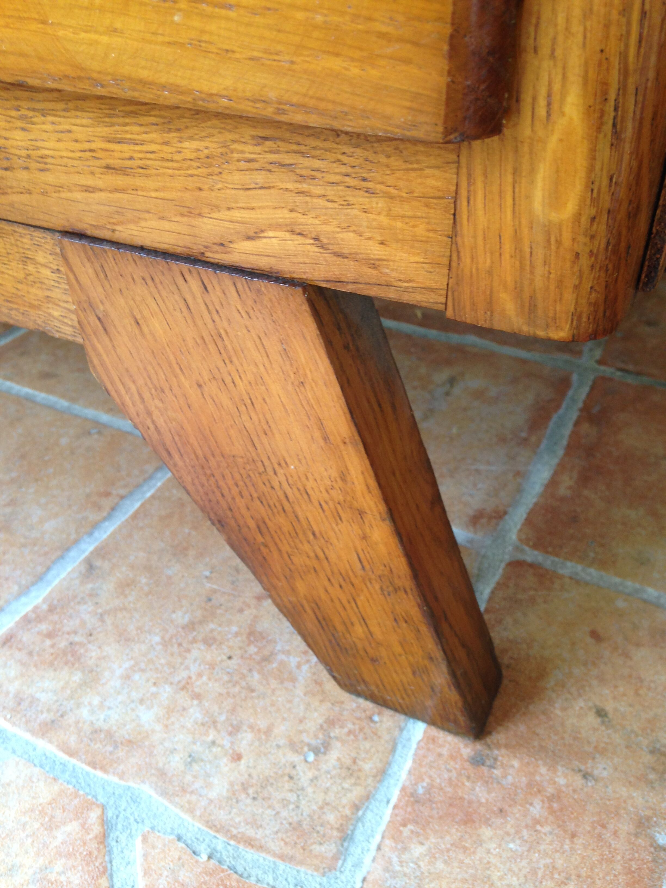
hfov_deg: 42.9
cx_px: 333
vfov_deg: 55.4
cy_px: 444
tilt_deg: -37.3
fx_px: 847
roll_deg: +0.8
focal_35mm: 33
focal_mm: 4.12
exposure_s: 1/20
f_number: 2.4
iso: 64
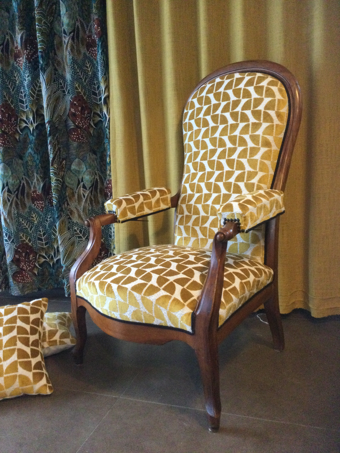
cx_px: 170
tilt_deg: -10.0
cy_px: 226
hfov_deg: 45.4
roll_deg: +2.2
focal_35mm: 31
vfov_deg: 58.4
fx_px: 406
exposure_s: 1/25
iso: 200
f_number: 2.4
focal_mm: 3.3
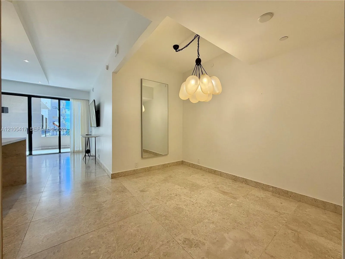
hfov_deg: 102.1
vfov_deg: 85.7
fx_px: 140
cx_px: 172
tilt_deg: -0.5
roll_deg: +0.3
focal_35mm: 14
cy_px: 130
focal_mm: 2.22
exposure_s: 1/120
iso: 64
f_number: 2.2
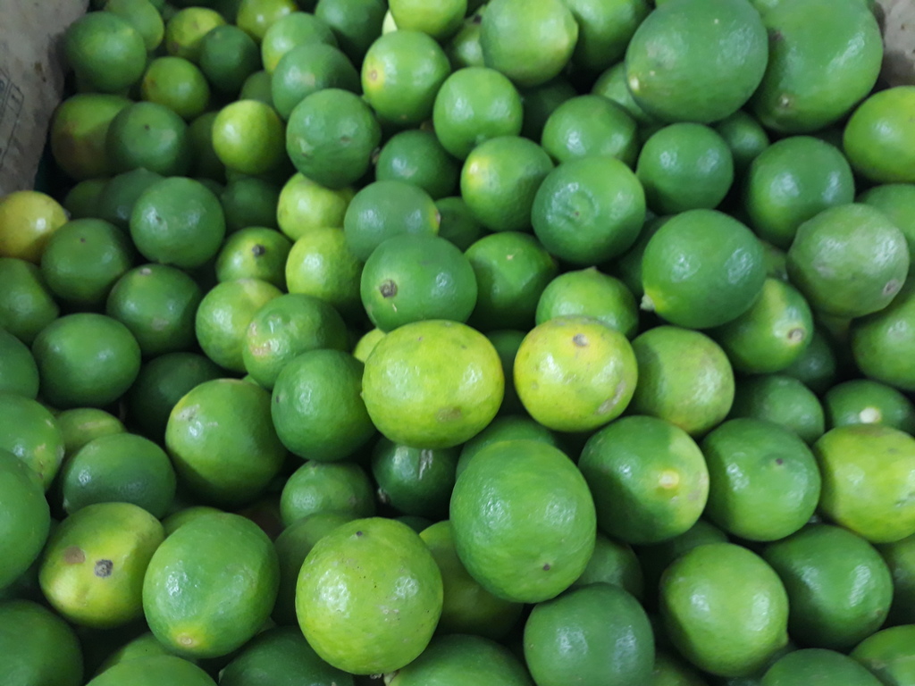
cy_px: 343
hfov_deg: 65.3
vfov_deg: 51.4
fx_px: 714
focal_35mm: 27
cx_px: 458
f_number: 1.9
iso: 200
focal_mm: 3.6
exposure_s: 1/15
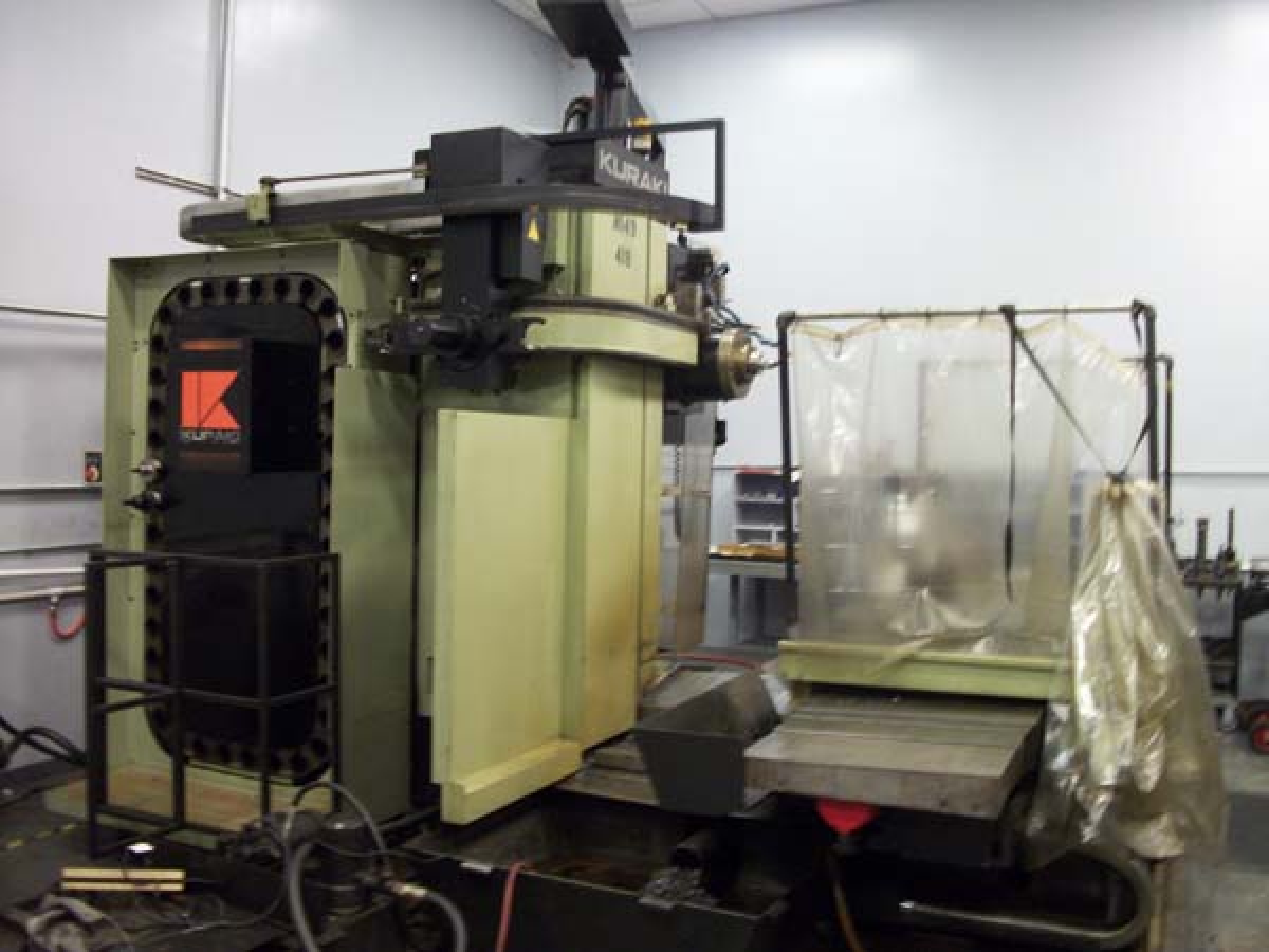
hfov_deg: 56.8
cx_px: 634
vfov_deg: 44.2
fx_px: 1173
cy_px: 476
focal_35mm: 32
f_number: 2.9
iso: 228
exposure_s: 1/8
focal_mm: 5.7
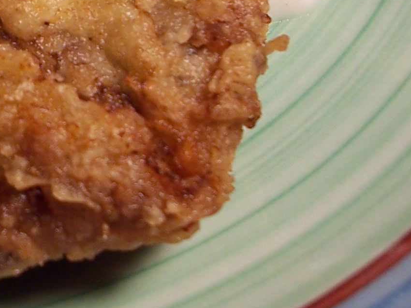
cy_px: -38
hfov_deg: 14.2
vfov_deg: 11.2
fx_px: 1556
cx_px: -172
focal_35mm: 131
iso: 100
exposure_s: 1/45
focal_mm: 8
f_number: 3.4
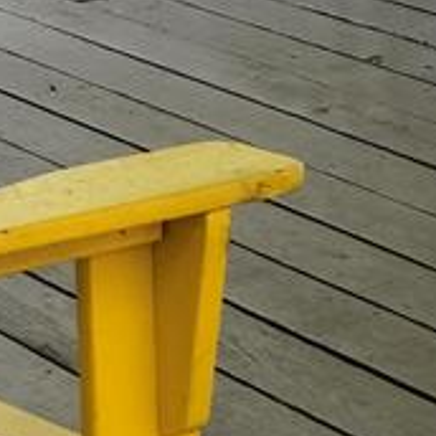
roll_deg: +2.3
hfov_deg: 7.6
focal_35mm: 225
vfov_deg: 7.7
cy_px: -162
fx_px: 3206
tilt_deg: -8.7
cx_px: -215
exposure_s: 1/33
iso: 32
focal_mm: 6.6
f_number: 2.8
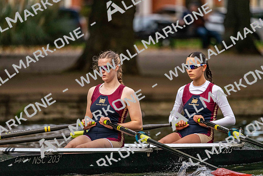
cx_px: 132
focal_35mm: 400
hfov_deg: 5.2
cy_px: 88
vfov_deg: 3.4
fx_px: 2923
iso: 3200
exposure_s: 1/2500
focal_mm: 400
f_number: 4.5
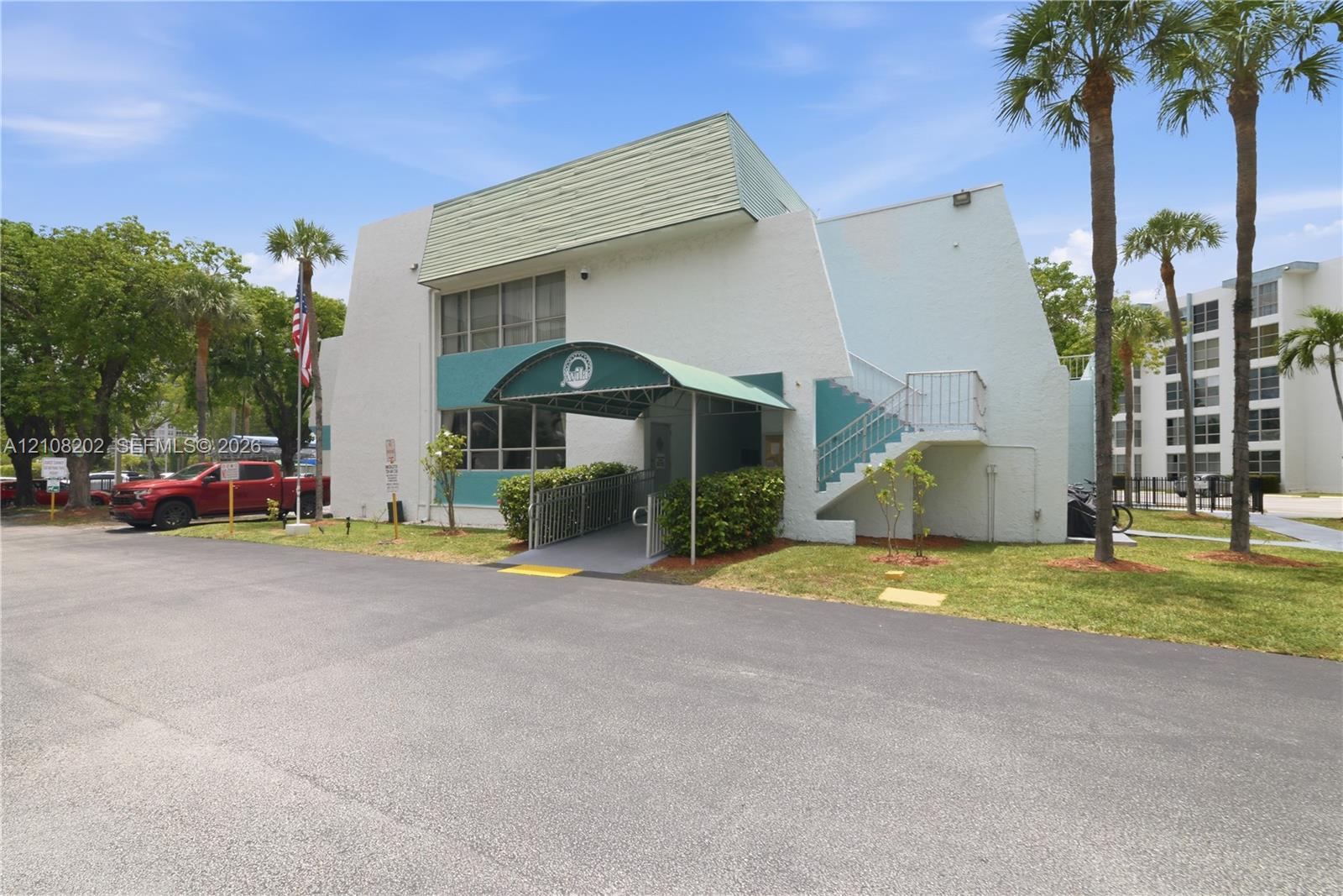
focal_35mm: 16
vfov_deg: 73.8
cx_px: 672
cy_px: 448
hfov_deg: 96.7
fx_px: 597
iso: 320
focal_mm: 16
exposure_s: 1/125
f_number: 20
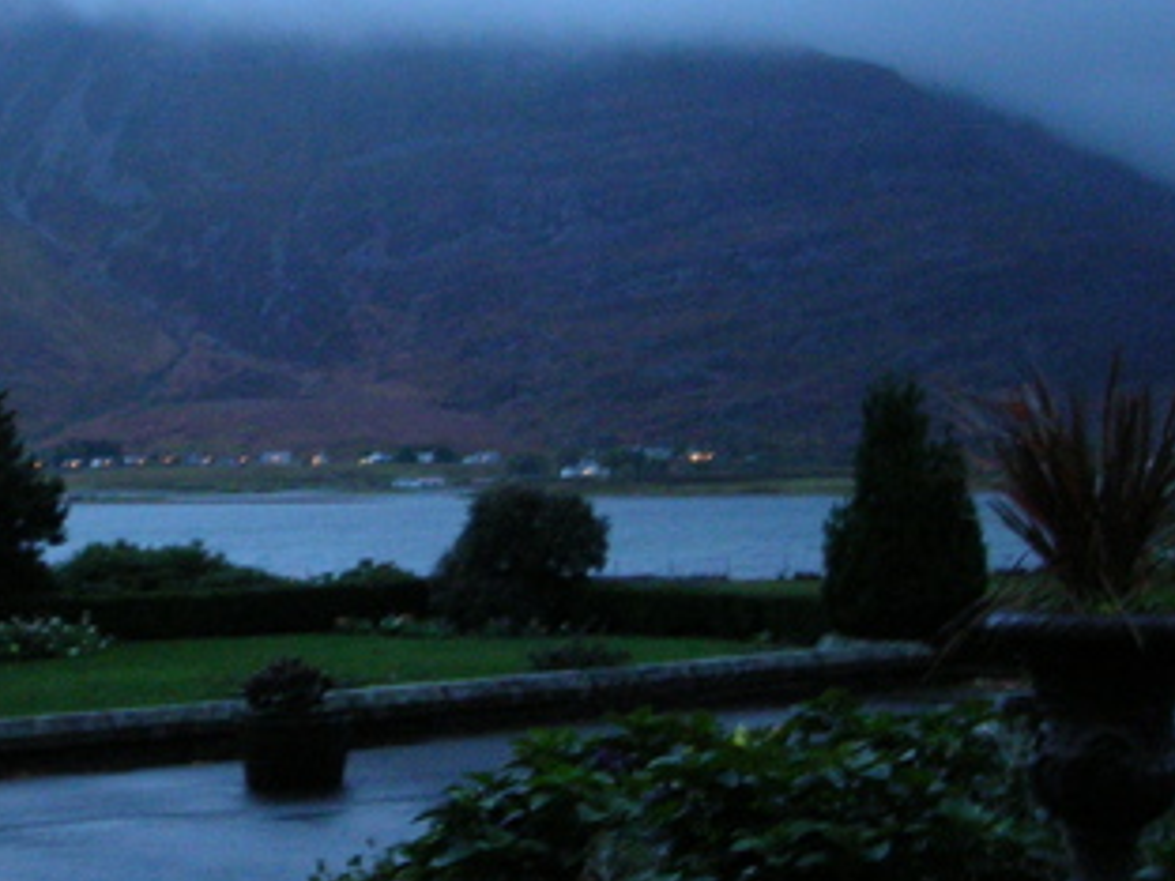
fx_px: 2648
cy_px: 384
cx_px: 463
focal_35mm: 78
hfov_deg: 25.0
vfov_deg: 18.9
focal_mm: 5.8
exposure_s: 1/4.5
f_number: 2.8
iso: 200
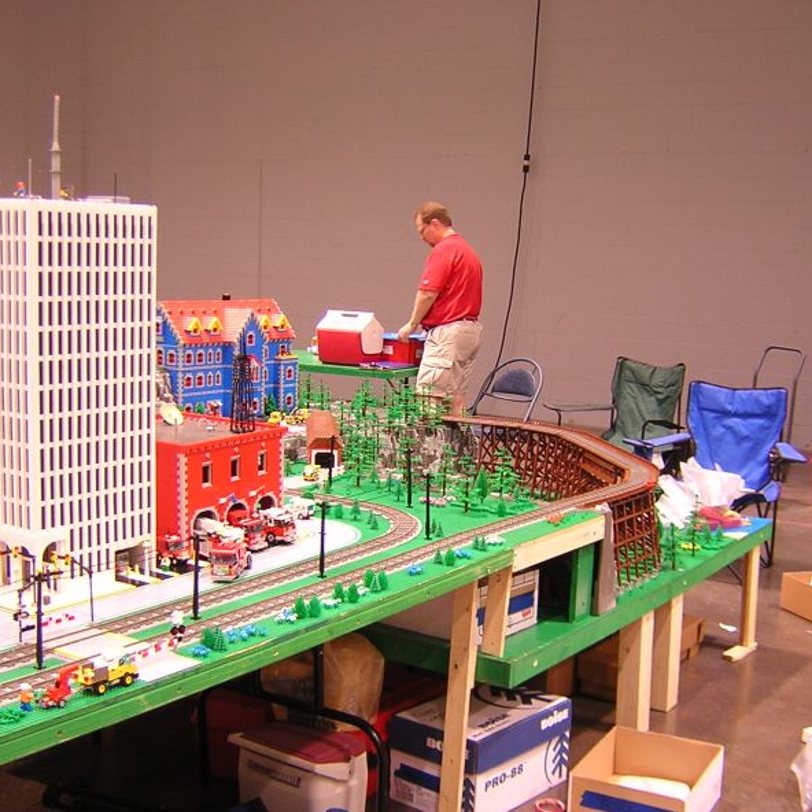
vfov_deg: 39.2
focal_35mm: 43
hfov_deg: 39.1
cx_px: 443
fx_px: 1141
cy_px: 410
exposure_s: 1/3.7
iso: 113
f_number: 2.6
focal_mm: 4.7
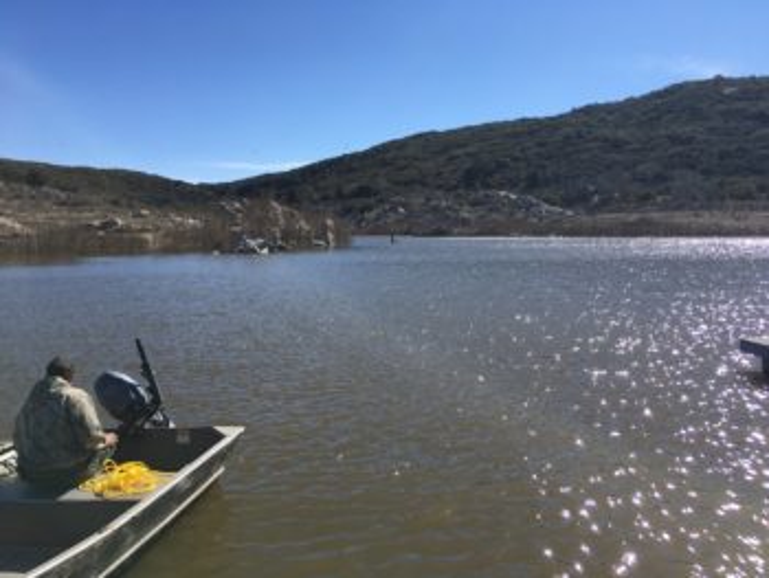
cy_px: 289
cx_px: 384
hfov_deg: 61.6
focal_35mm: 29
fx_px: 645
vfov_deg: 48.3
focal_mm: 4.15
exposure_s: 1/2198
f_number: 2.2
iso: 25
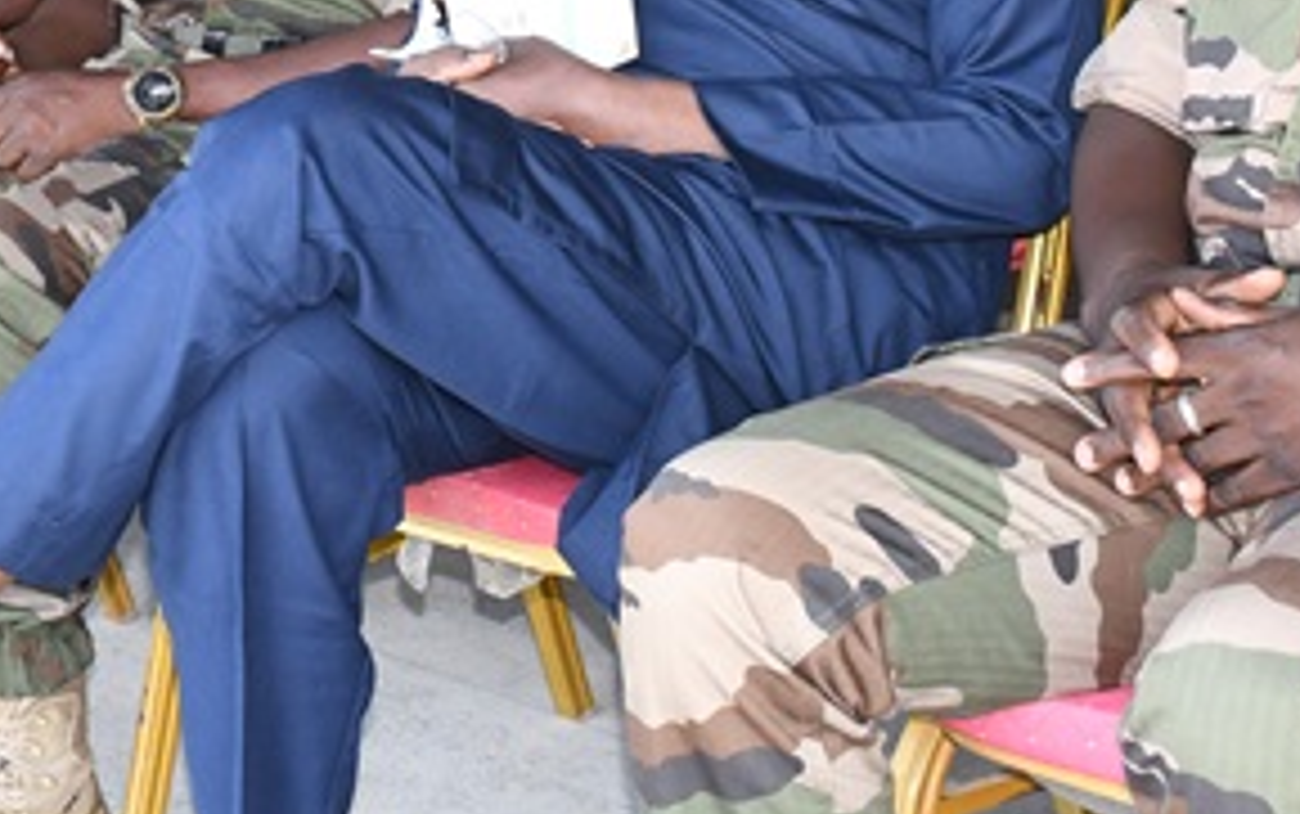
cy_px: -277
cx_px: 279
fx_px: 3899
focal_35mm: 110
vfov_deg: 11.6
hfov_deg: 18.8
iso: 1000
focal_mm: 26
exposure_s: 1/125
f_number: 9
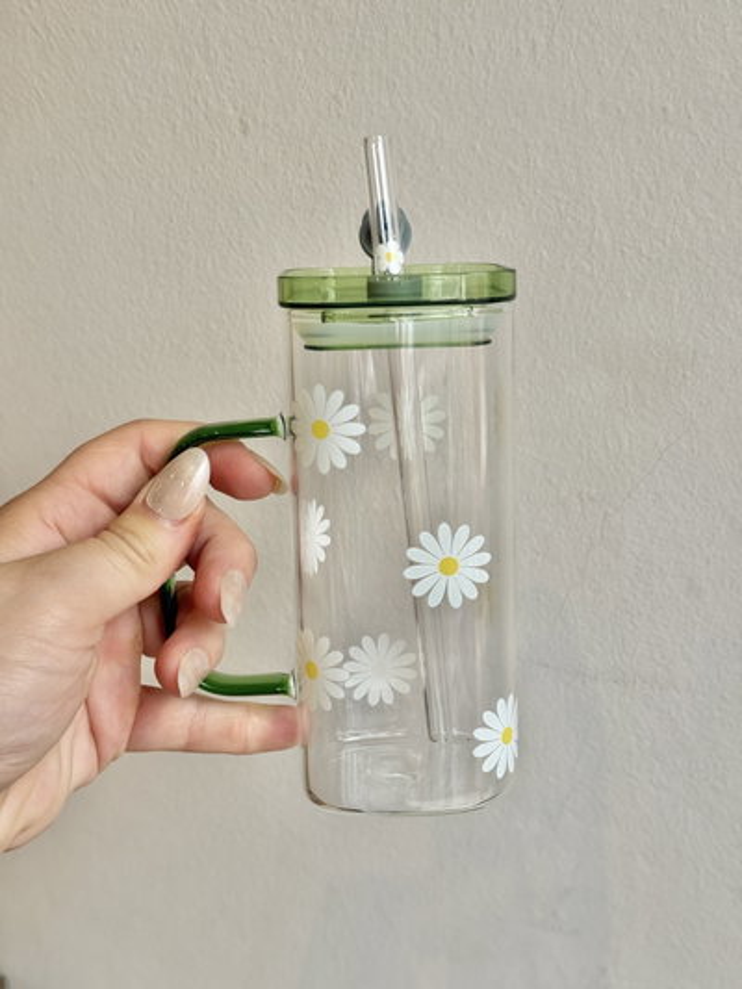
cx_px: 371
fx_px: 1371
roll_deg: +0.5
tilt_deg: -28.7
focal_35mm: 48
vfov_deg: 39.6
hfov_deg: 30.3
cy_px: 494
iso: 80
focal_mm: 6.76
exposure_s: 1/284
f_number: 1.78
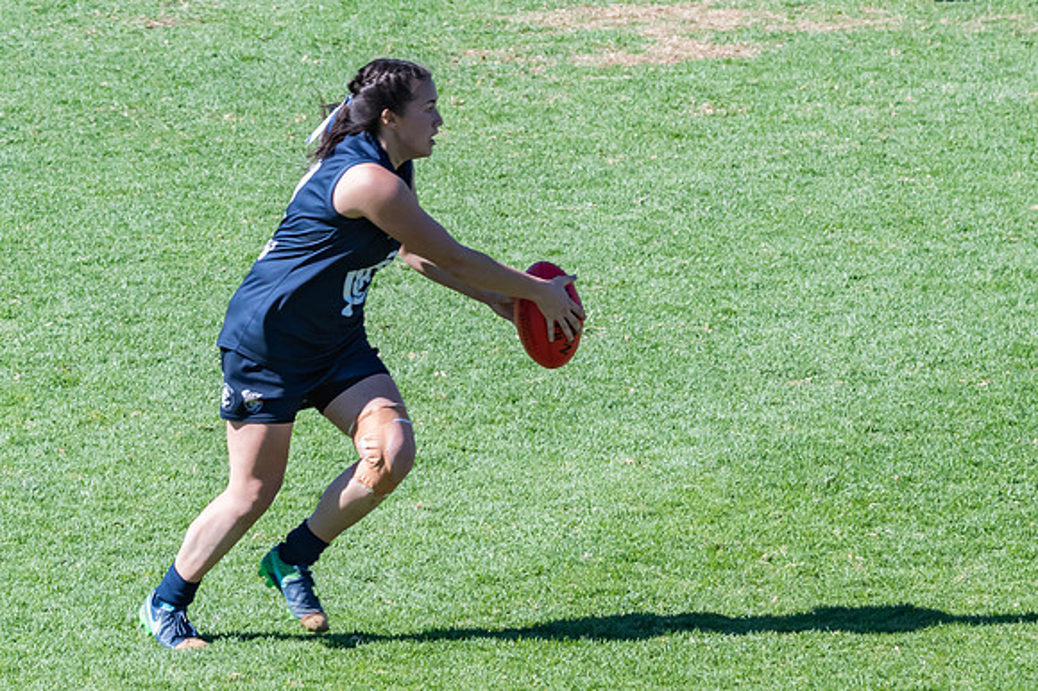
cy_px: 285
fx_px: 13480
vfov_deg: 2.9
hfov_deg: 4.4
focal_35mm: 468
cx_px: 514
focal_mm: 180
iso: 800
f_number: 10
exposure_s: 1/1250
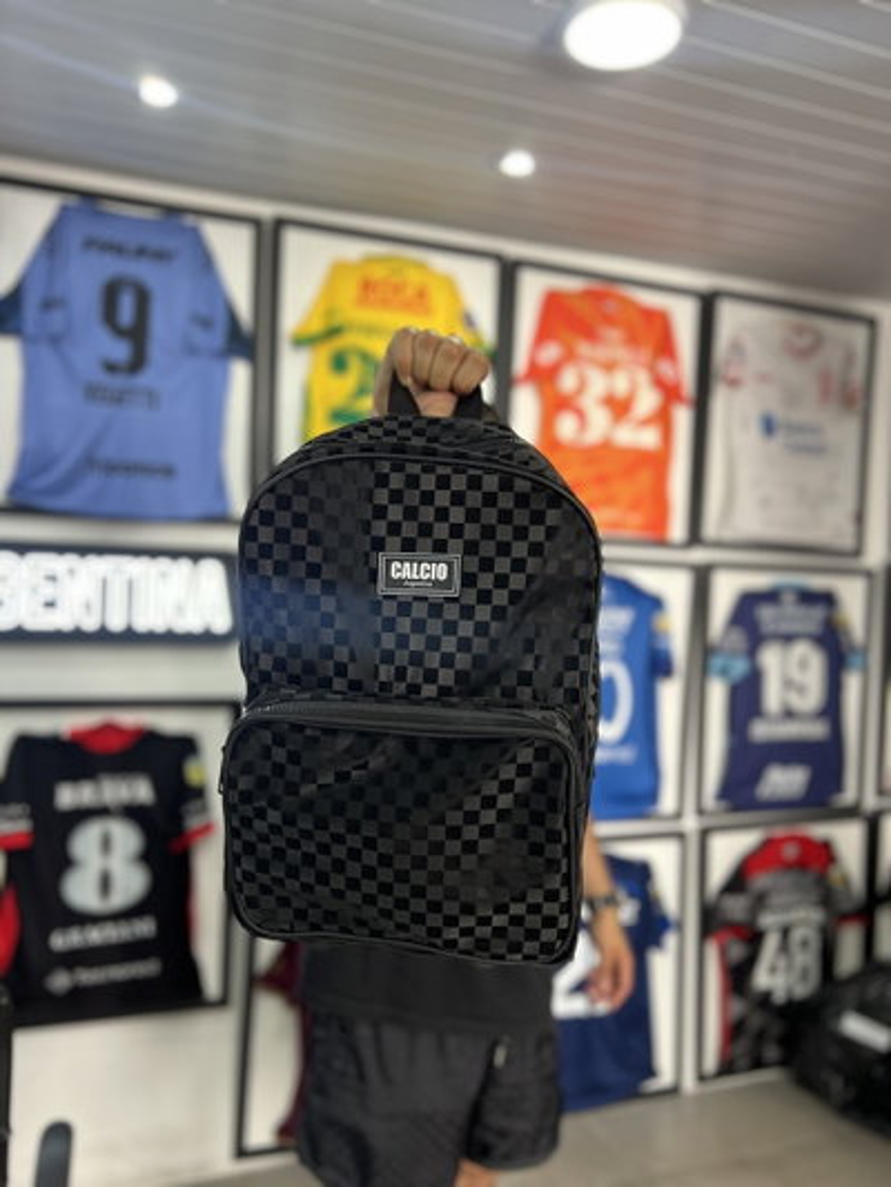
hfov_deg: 53.1
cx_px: 446
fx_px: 892
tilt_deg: +1.2
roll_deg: -0.8
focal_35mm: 26
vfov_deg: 67.3
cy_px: 594
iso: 100
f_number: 1.5
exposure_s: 1/100
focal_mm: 5.7
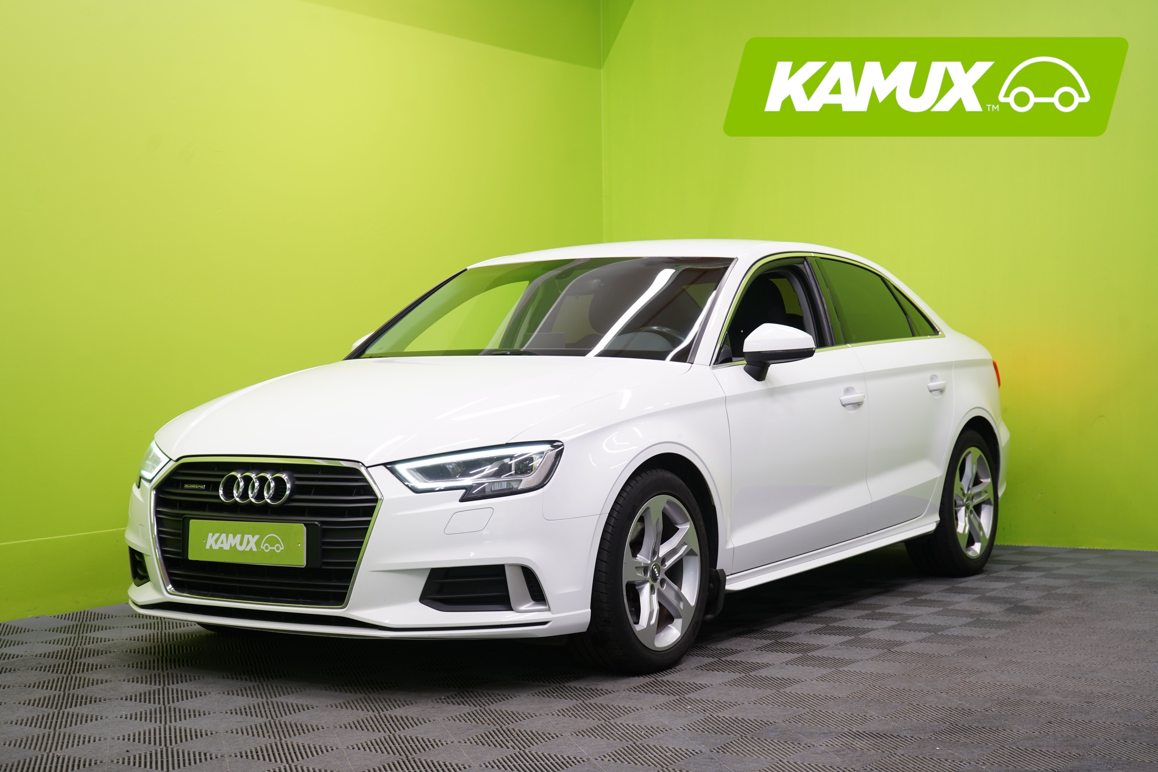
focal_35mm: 55
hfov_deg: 36.2
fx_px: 1769
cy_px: 386
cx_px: 579
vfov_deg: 24.6
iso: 400
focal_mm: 55
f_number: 5.6
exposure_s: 1/30
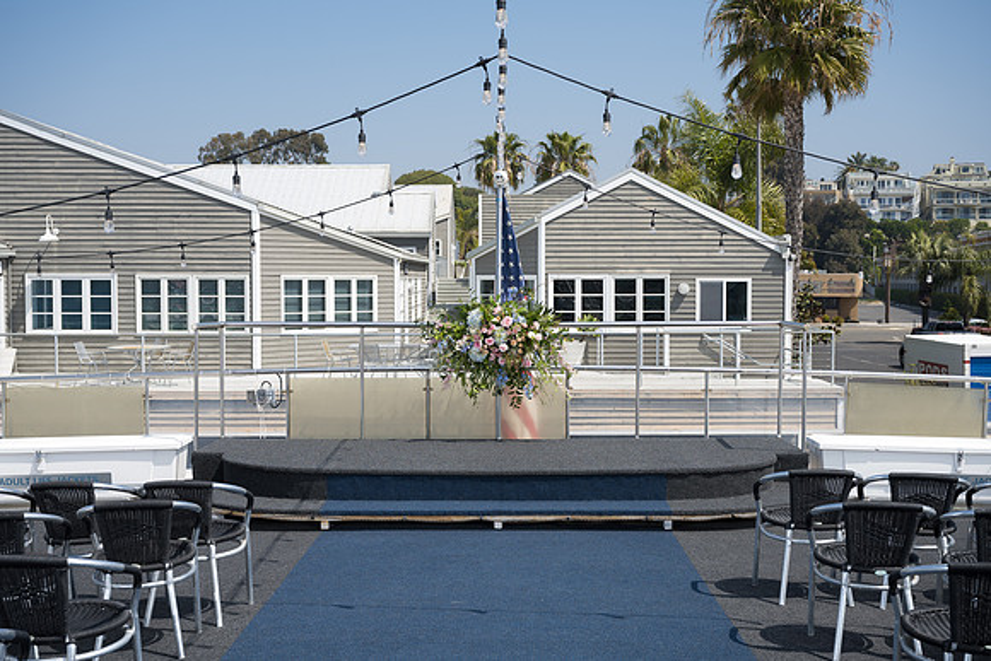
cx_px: 496
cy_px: 330
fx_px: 1211
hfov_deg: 44.5
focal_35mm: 44
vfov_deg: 30.5
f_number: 5.6
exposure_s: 1/200
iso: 31
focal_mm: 44
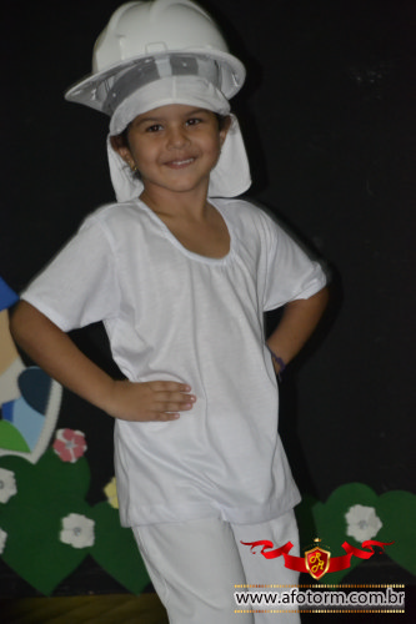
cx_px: 208
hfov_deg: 8.2
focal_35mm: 168
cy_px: 312
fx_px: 2914
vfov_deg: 12.2
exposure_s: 1/60
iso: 3200
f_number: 5.6
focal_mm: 112
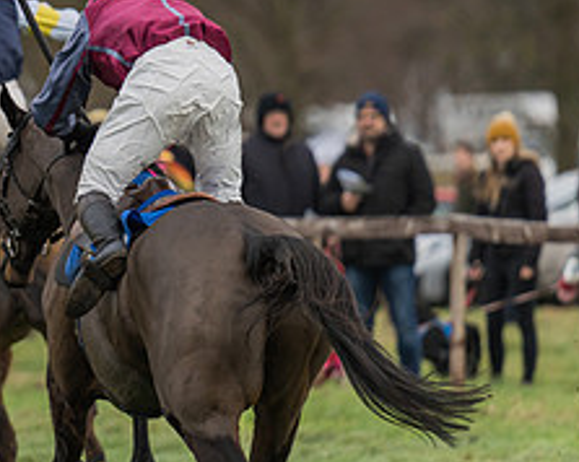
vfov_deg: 2.3
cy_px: 137
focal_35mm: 671
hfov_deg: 2.9
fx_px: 11488
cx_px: -93
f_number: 2.8
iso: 400
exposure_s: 1/1000
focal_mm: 200
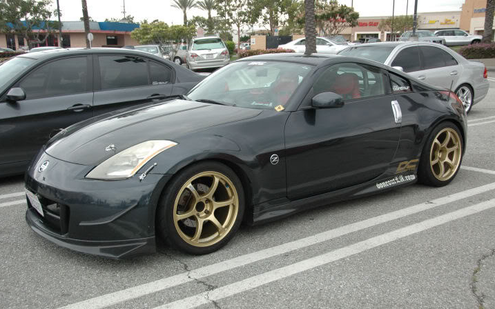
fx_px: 540
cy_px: 160
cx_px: 248
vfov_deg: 32.0
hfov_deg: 49.3
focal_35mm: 40
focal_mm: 26
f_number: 4
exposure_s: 1/400
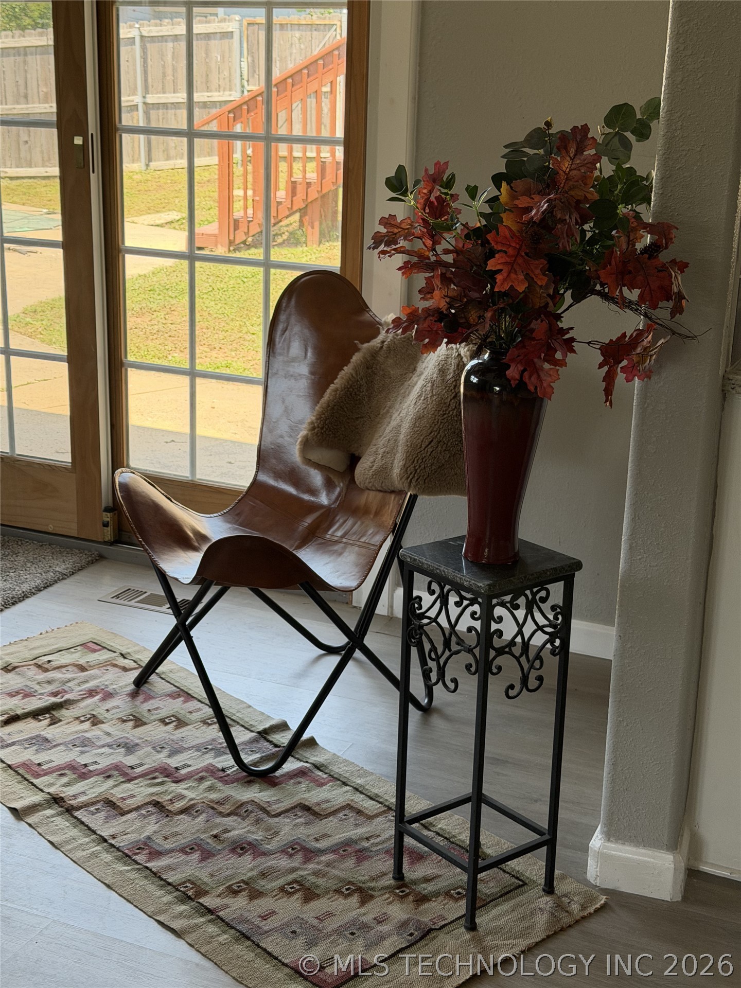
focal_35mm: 48
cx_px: 370
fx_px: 1370
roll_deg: -2.6
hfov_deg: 30.3
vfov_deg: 39.7
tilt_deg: -16.0
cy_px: 494
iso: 125
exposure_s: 1/222
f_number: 1.78
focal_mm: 6.76
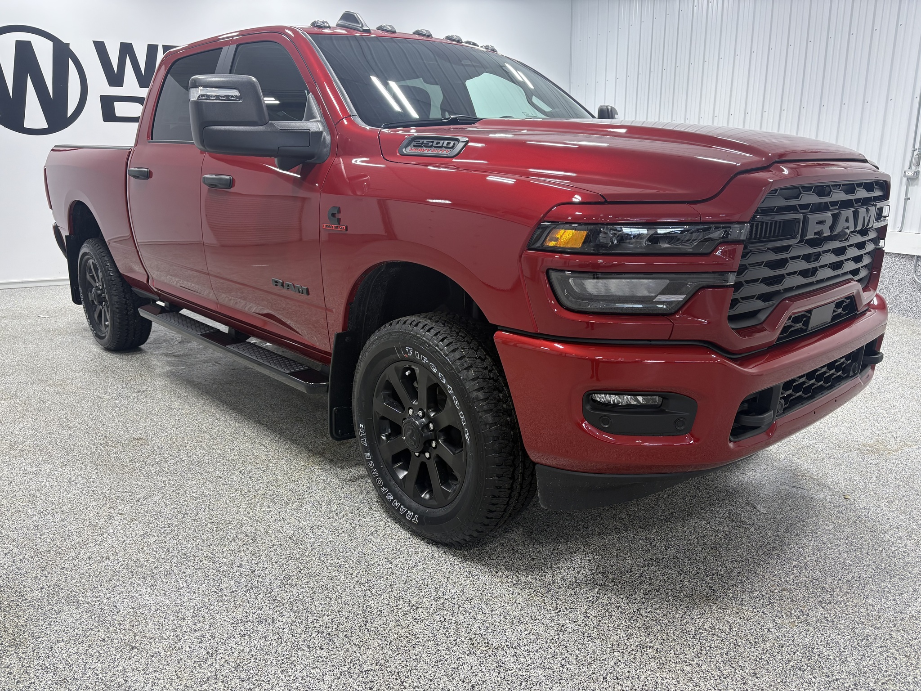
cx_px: 460
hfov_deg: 67.3
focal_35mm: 26
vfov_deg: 53.1
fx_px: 692
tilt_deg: -15.1
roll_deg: +0.8
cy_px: 346
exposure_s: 1/120
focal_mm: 5.96
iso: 100
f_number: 1.6
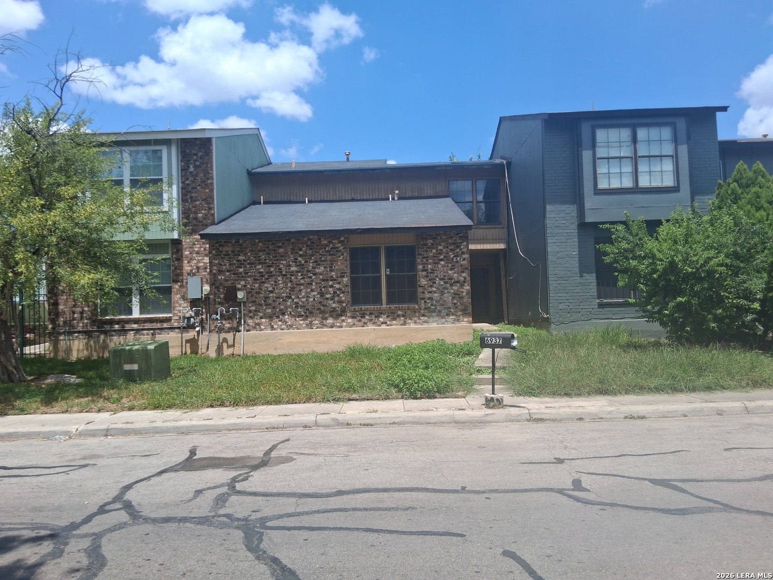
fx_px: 581
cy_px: 290
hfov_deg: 67.3
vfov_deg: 53.1
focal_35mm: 26
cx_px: 386
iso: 25
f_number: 1.8
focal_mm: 3.98
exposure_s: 1/552
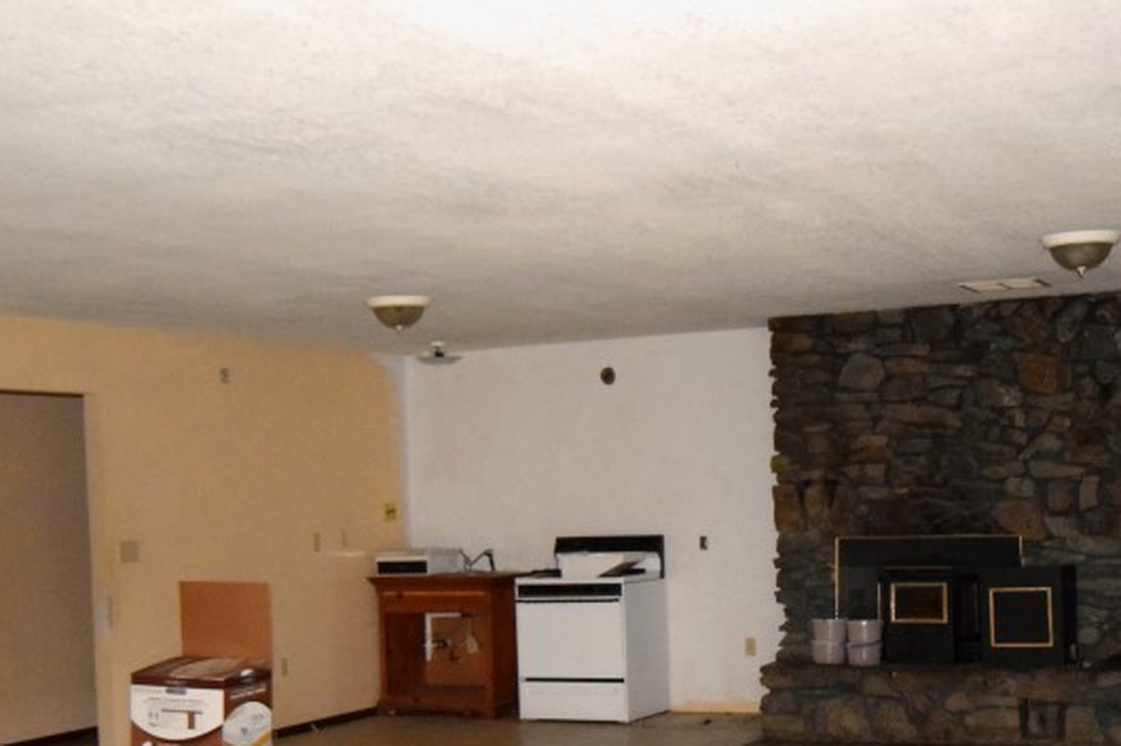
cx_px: 613
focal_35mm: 58
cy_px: 531
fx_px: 1805
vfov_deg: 23.2
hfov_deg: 34.5
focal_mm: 20
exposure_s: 1/60
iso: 3200
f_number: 5.6
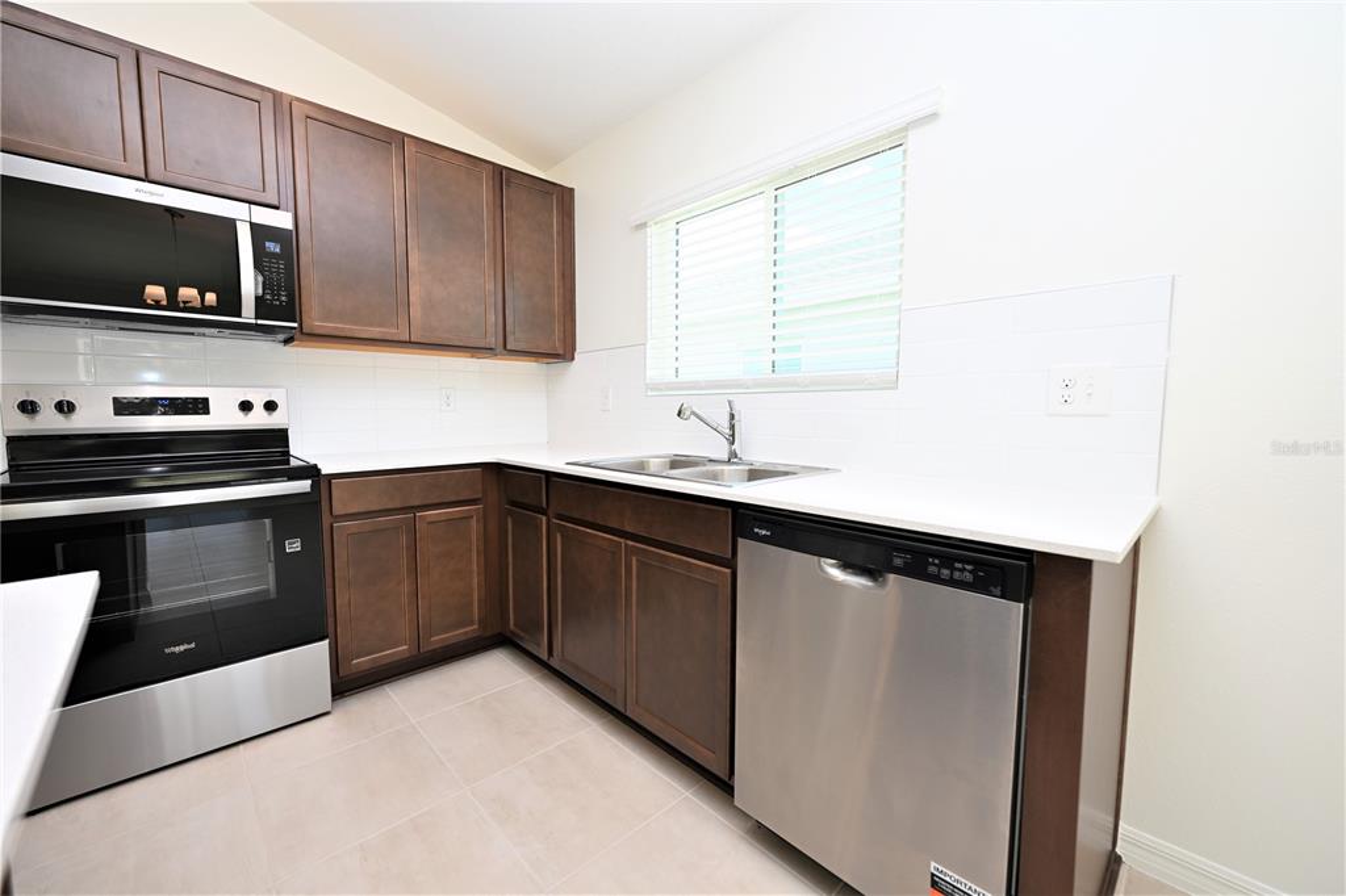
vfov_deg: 81.2
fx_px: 523
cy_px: 448
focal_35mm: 14
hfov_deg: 104.3
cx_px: 673
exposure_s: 1/80
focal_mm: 14
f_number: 4.5
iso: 200
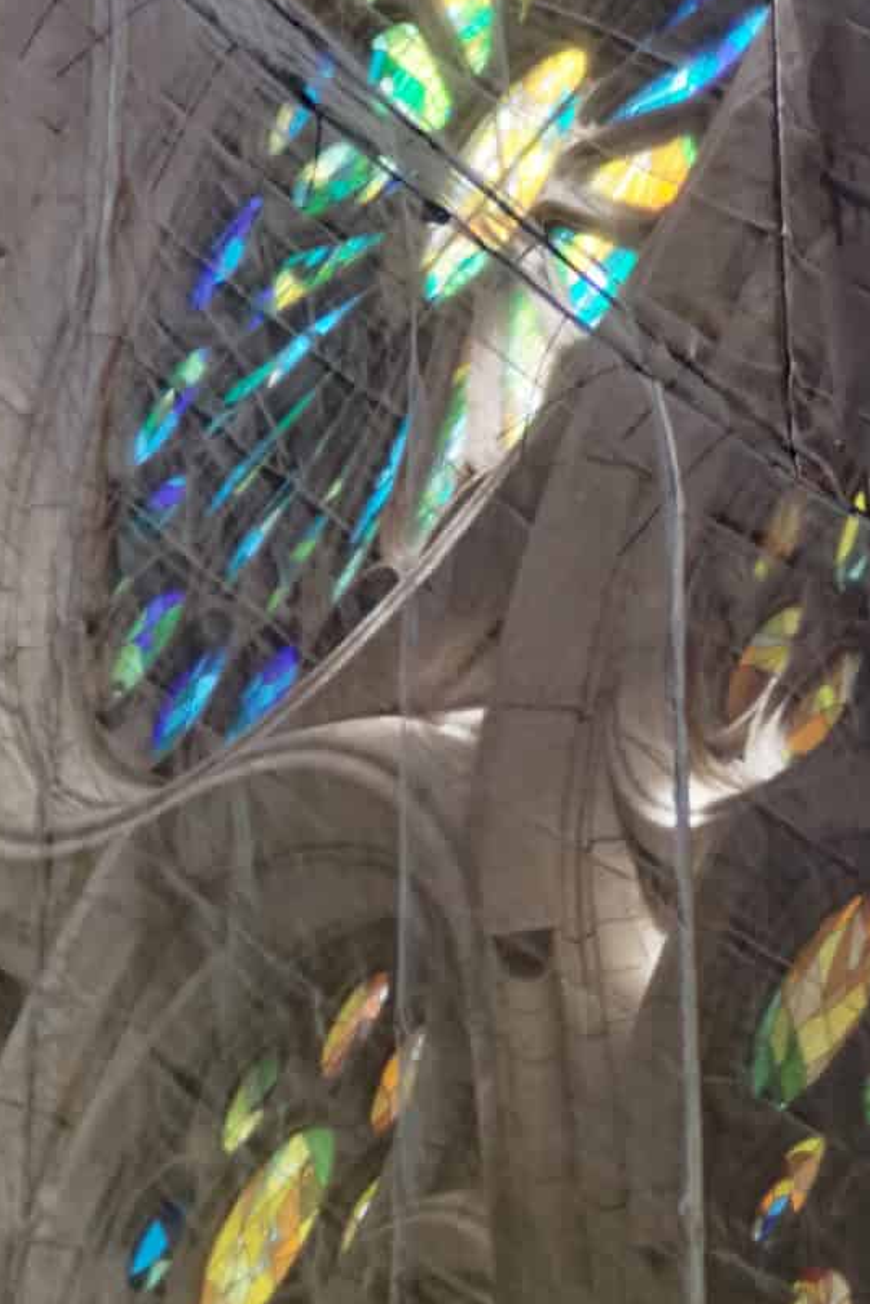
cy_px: 620
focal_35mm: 238
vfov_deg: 8.7
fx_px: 8627
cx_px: 531
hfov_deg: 5.8
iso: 800
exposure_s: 1/60
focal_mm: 75
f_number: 4.5
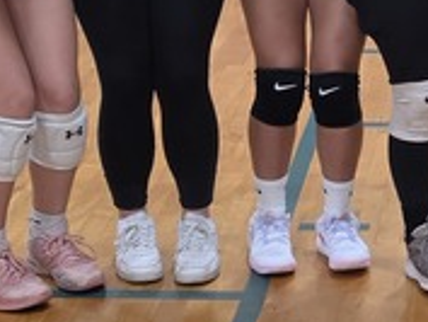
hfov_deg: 14.2
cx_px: 571
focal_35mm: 133
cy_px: 85
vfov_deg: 11.1
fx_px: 1646
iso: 250
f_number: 1.4
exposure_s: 1/120
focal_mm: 6.5
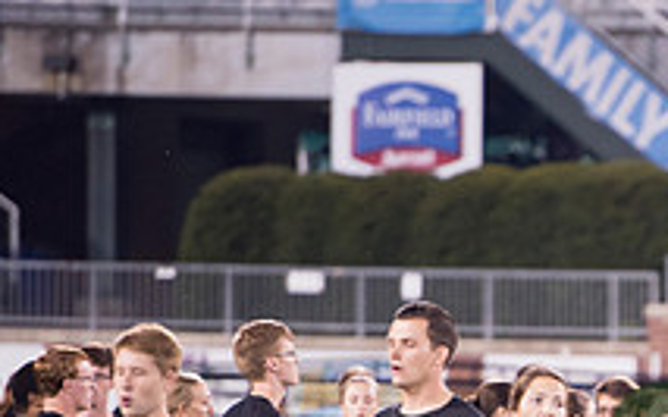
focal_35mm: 554
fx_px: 10083
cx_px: 847
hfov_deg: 3.8
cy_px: 531
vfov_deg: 2.4
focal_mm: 200
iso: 1000
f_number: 2.8
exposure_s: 1/320
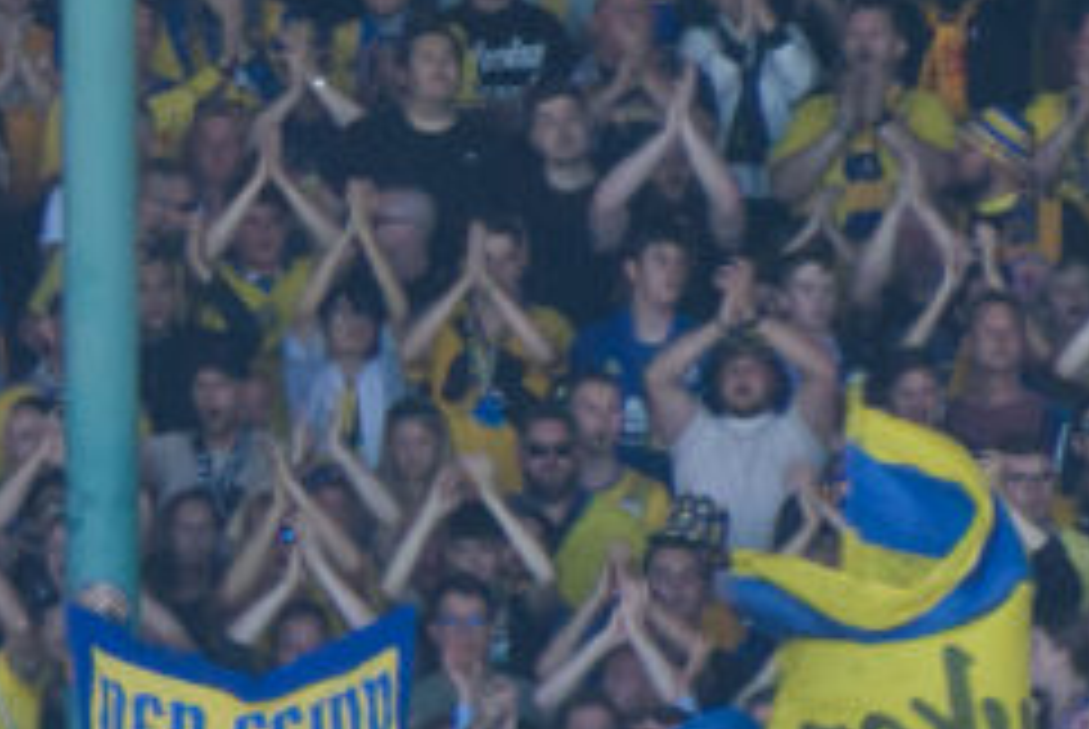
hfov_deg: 0.9
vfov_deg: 0.6
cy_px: 331
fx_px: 68235
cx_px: -1602
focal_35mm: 2253
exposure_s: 1/125
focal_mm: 124.9
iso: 200
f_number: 8
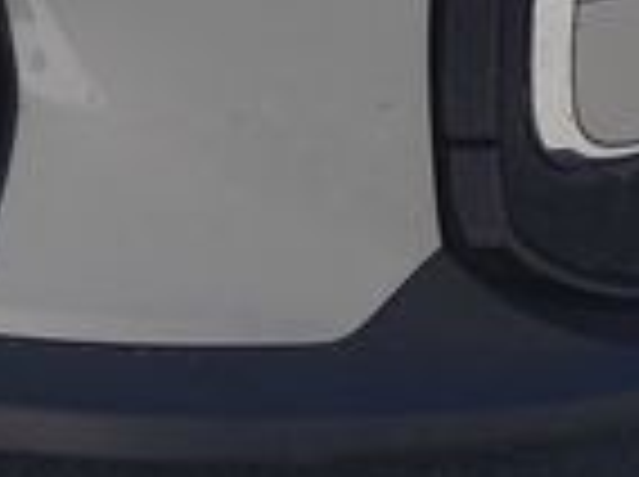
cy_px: -634
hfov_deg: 15.2
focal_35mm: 130
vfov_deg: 10.1
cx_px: 261
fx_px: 2396
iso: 50
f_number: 1.65
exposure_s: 1/1486
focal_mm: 6.19
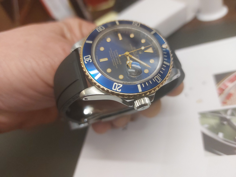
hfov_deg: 69.4
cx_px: 118
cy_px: 88
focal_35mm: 25
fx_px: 170
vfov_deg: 54.9
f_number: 1.8
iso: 320
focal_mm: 5.23
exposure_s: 1/100
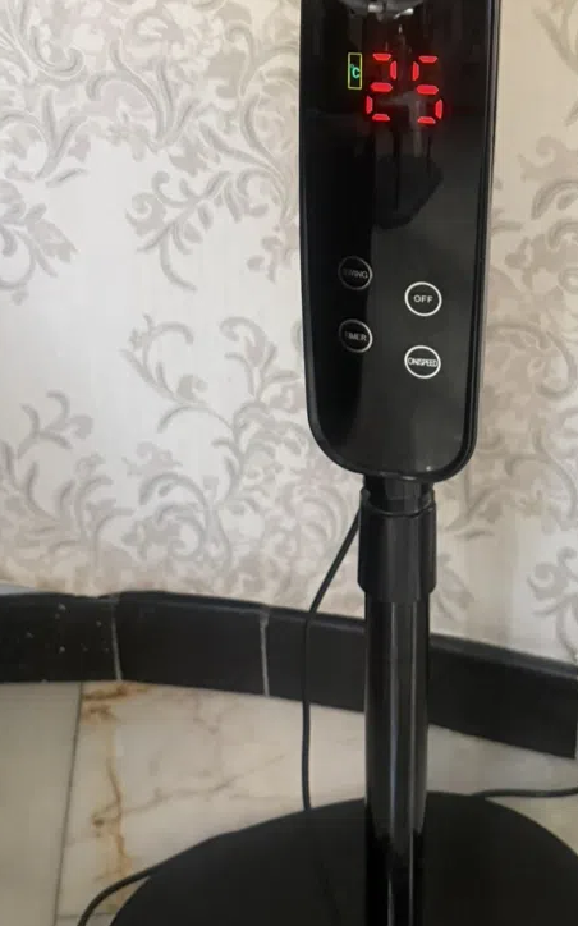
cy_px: 237
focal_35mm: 48
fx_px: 1211
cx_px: 311
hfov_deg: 26.8
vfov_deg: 40.7
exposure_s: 1/40
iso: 800
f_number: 1.78
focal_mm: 6.76
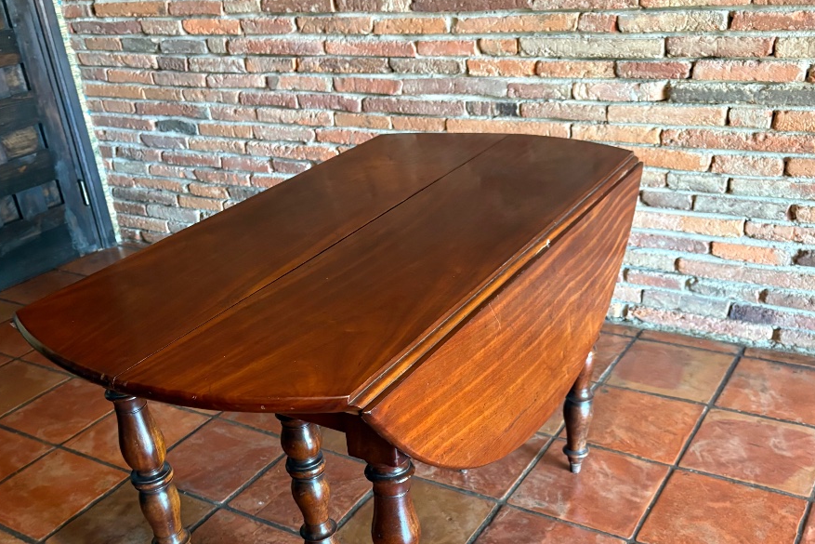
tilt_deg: -29.5
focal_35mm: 37
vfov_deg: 35.2
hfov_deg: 51.9
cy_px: 403
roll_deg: +5.4
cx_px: 404
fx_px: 838
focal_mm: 5.96
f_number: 1.6
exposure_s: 1/50
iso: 320
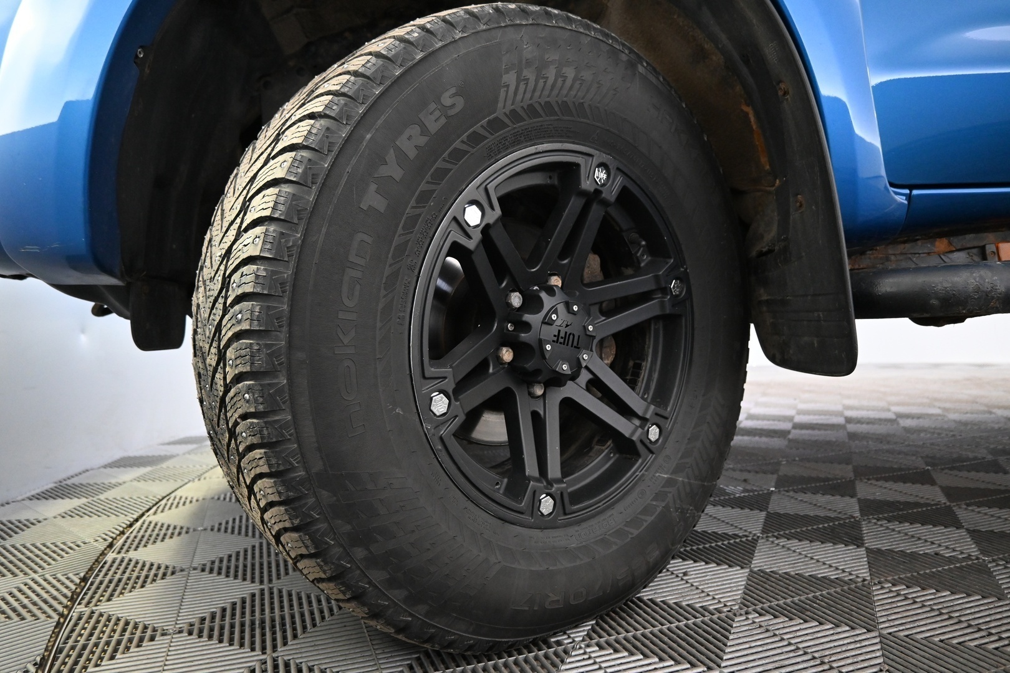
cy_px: 336
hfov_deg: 73.7
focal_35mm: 24
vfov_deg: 53.1
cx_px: 505
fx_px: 673
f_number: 3.5
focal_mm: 16
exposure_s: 1/25
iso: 2800
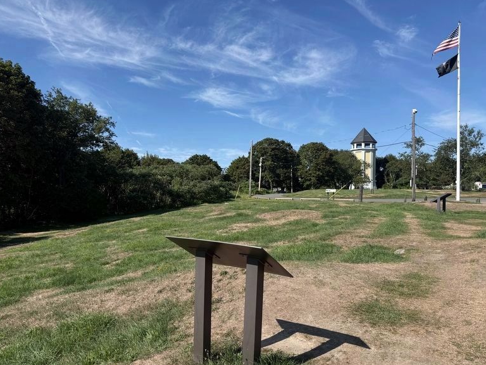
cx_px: 249
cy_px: 186
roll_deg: -1.4
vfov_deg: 54.9
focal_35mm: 25
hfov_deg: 69.4
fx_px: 351
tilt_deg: +0.3
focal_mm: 6.76
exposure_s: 1/4405
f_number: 1.78
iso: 80
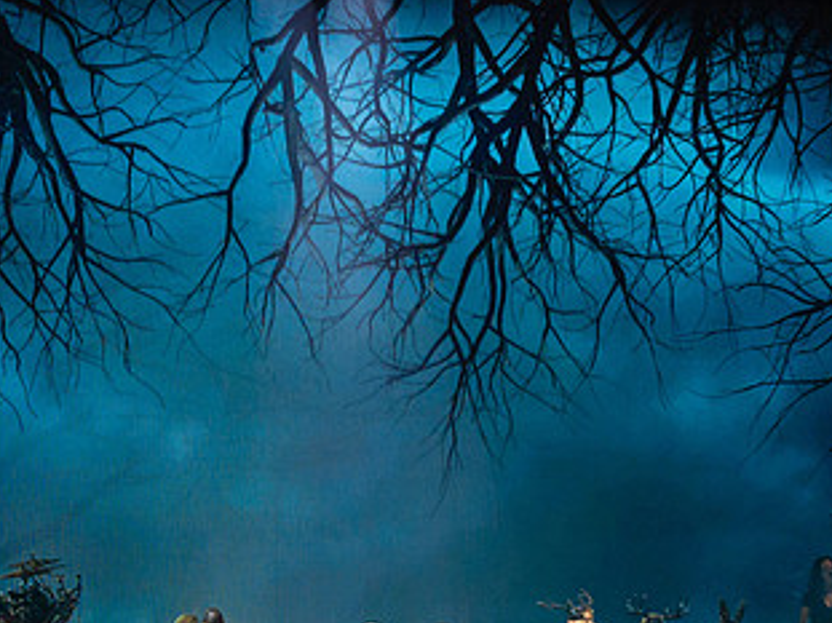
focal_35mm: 229
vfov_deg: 6.5
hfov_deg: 8.6
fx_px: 5502
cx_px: 500
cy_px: 525
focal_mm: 45.9
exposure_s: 1/100
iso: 800
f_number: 5.6
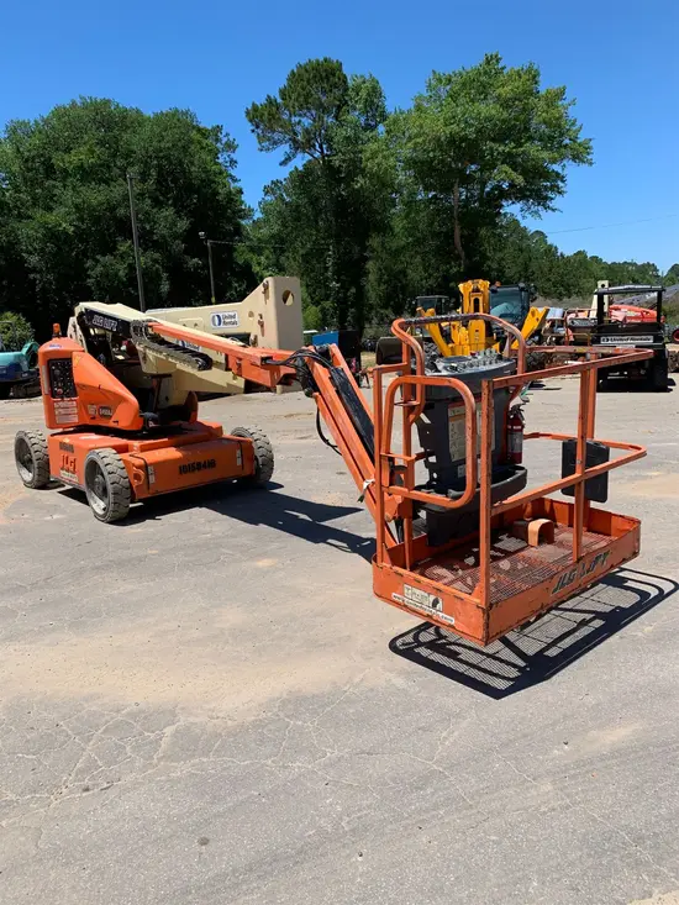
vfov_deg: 67.3
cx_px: 340
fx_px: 680
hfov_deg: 53.1
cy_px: 452
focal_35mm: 26
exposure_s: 1/1992
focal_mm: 4.25
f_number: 1.8
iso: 25
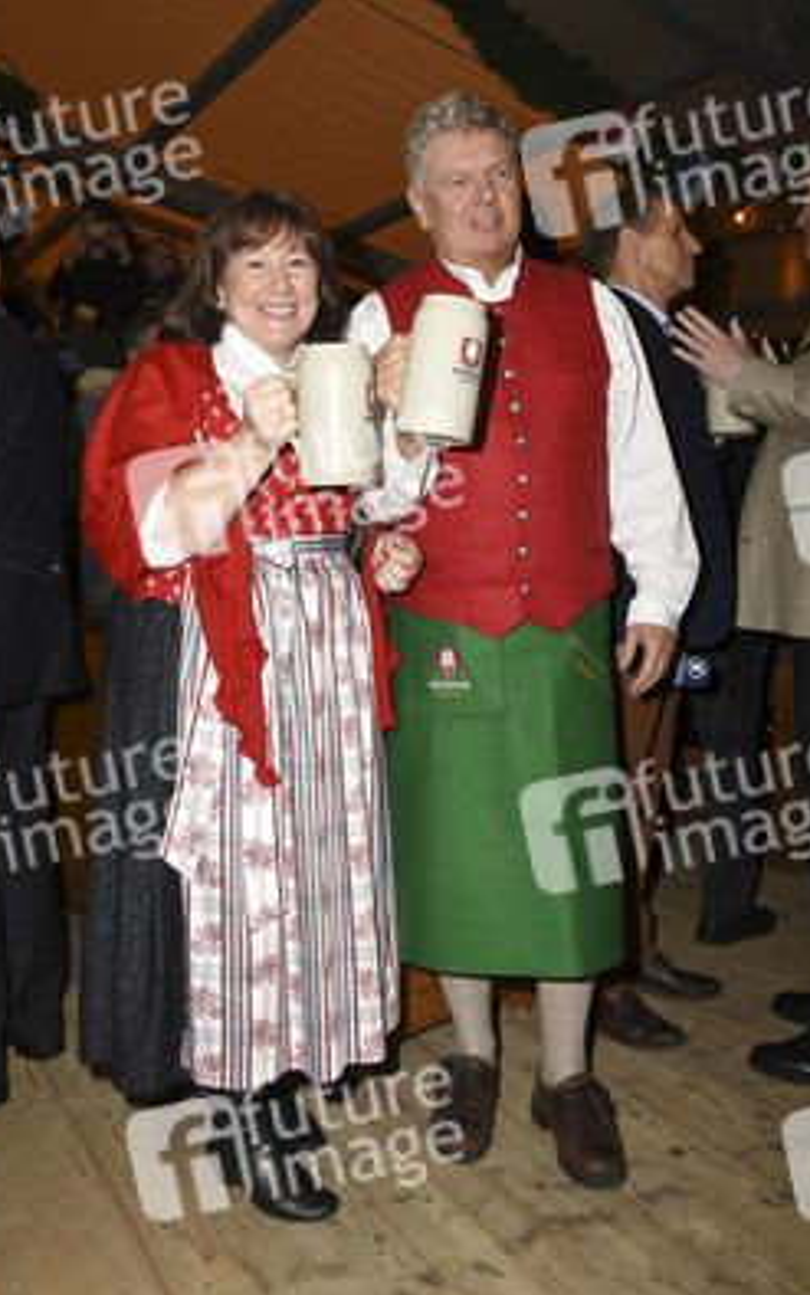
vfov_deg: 58.9
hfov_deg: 38.9
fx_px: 1148
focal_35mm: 33
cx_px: 390
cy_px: 652
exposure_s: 1/160
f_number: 5.6
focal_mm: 21
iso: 125
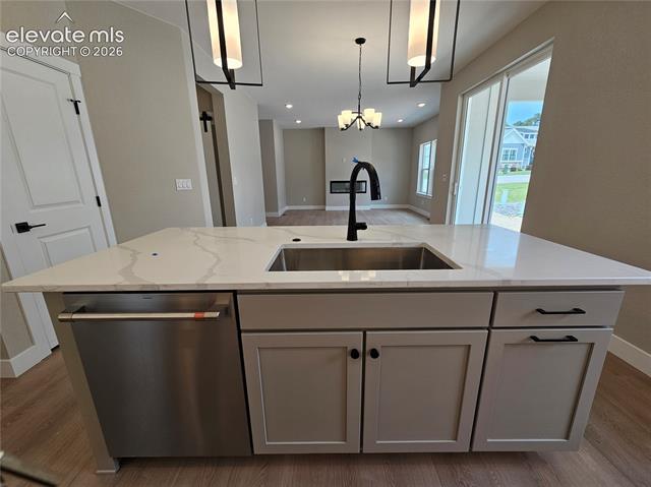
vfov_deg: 89.8
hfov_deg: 106.2
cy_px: 244
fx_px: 244
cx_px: 326
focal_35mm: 13
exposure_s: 1/137
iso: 50
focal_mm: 2.2
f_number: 2.2
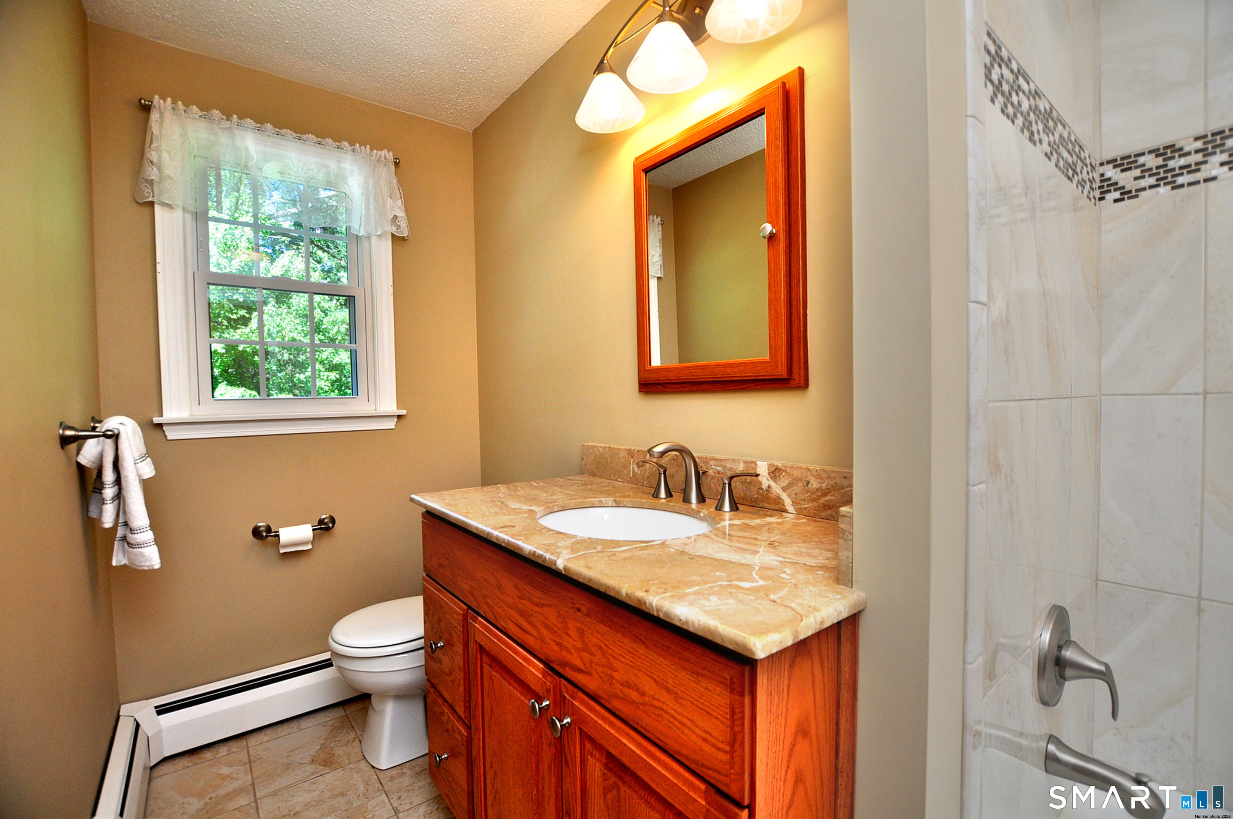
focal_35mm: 15
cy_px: 410
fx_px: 513
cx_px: 616
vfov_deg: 77.2
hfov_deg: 100.5
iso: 250
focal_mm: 10
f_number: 4
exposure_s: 1/125
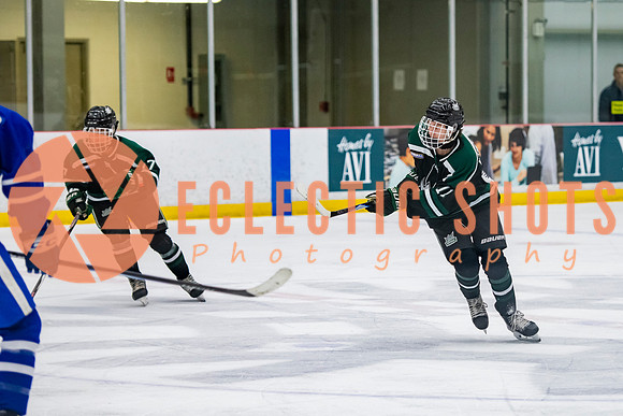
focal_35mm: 166
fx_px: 2871
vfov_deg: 8.3
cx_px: 419
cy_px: 226
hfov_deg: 12.4
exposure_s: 1/640
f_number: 3.2
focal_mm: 112
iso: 2000
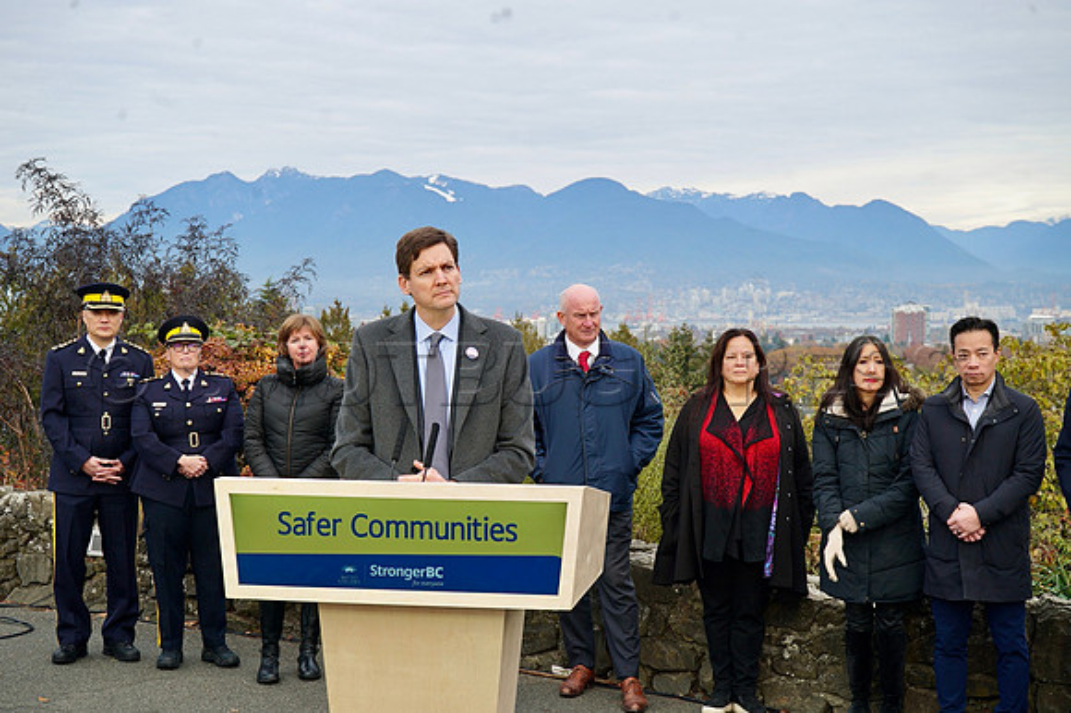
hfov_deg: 35.1
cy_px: 356
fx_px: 1695
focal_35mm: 57
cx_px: 536
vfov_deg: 23.8
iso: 100
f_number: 8
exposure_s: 1/80
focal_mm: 57
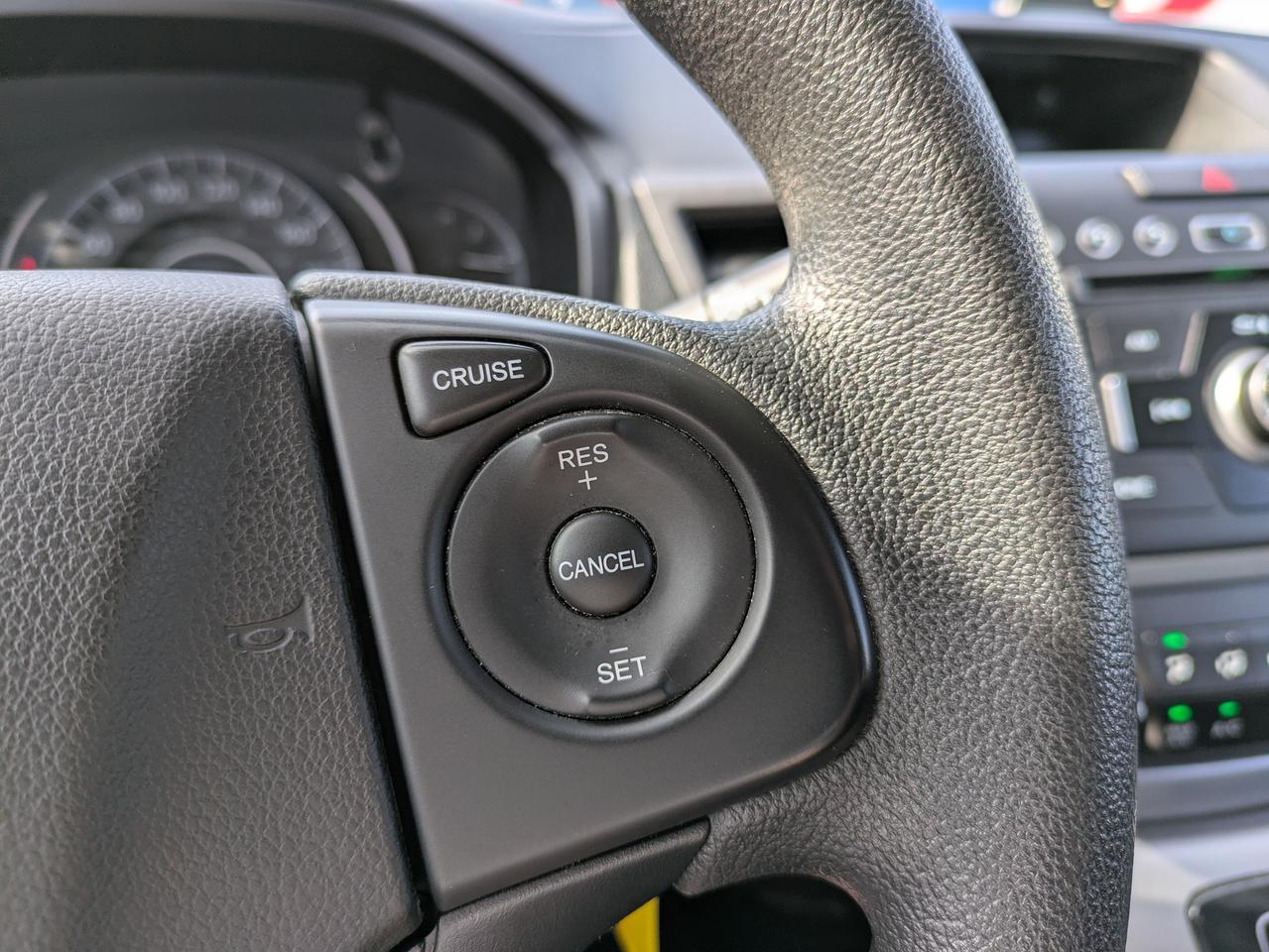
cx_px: 634
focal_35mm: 25
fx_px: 917
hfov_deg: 69.4
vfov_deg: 54.9
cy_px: 476
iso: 39
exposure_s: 1/190
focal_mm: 5.43
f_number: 1.89
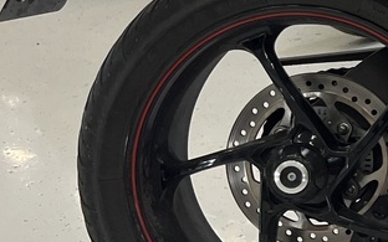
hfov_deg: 13.8
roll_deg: +1.4
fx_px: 1343
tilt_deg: -16.0
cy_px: -45
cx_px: 790
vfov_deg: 10.2
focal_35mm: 127
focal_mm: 5.1
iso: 80
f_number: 1.6
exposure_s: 1/100
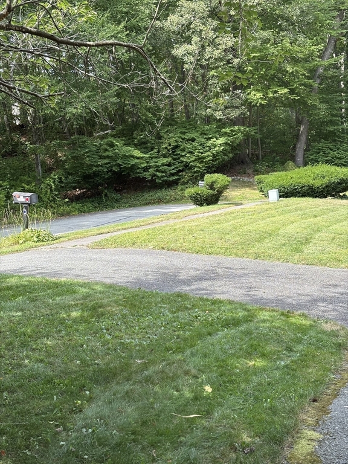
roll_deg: +4.6
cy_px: 232
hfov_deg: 28.0
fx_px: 697
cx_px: 174
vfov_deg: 36.8
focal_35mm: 52
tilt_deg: -3.8
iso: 32
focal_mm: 5.96
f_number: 1.6
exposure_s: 1/350
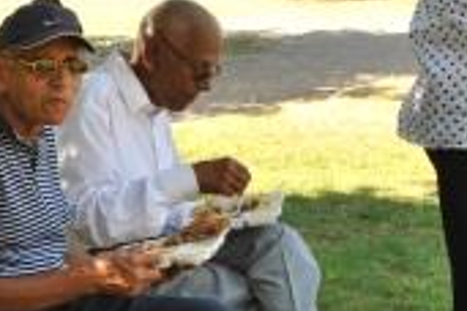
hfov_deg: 15.6
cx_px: -112
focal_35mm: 126
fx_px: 1634
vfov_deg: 10.8
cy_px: 251
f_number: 8
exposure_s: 1/40
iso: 100
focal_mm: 32
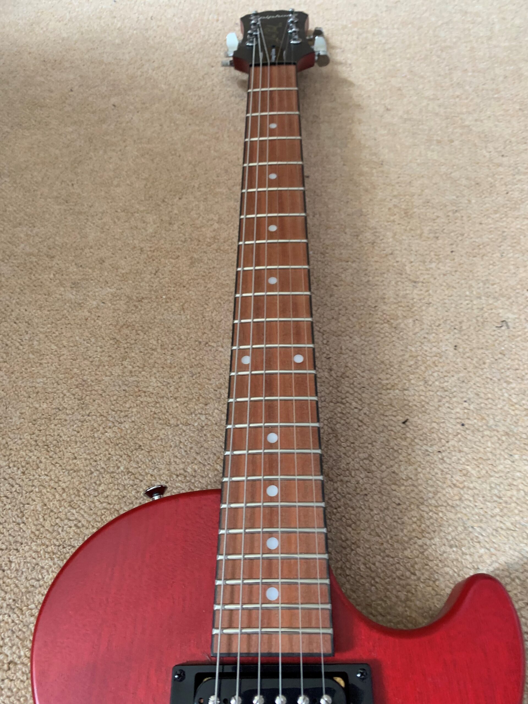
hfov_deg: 53.1
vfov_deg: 67.3
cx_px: 264
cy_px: 352
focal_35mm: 26
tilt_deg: -57.7
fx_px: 529
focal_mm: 4.25
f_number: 1.8
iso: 200
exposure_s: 1/60
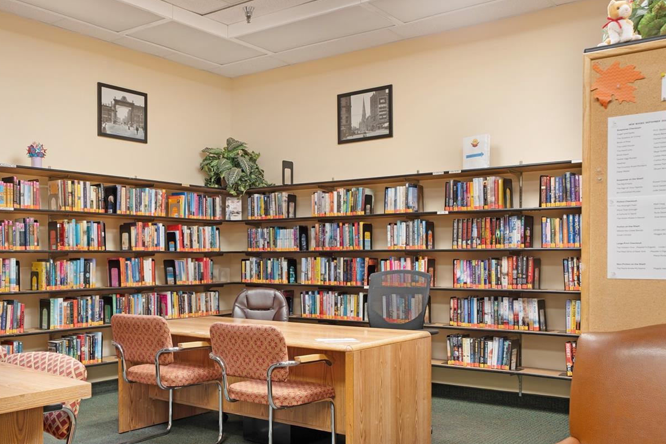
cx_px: 247
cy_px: 265
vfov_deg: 35.8
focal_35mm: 37
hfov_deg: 51.3
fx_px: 684
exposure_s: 1.3
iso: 100
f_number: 8
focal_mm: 28
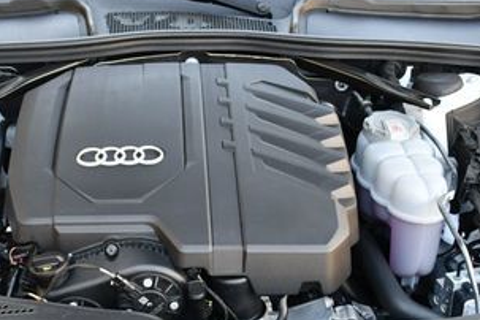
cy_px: 238
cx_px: 187
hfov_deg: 26.6
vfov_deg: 17.8
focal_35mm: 76
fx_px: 1013
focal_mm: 18
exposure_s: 1/250
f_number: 3.5
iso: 560
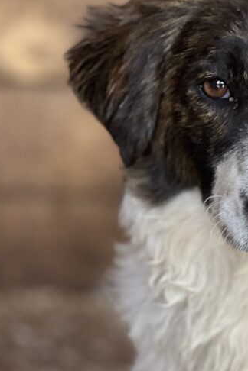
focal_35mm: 135
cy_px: 155
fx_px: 1395
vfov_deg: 15.2
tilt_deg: -5.8
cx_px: 285
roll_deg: -3.7
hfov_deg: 10.0
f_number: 2.8
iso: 250
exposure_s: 1/74
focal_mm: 9
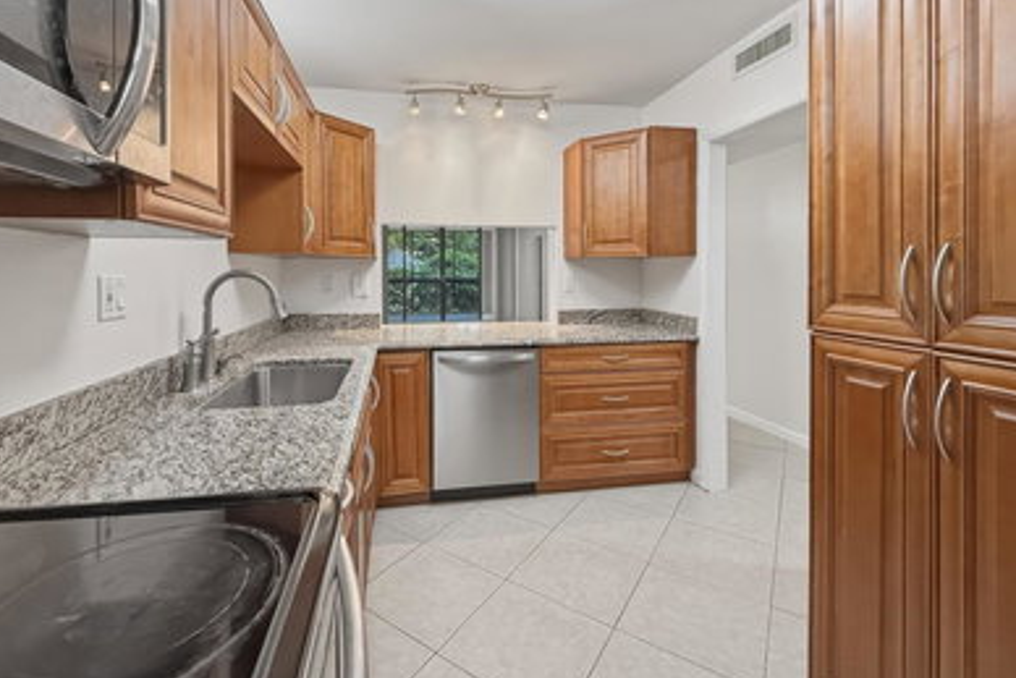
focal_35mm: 16
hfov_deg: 96.6
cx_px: 475
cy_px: 291
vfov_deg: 73.4
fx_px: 452
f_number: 2.2
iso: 250
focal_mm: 2.2
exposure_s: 1/120
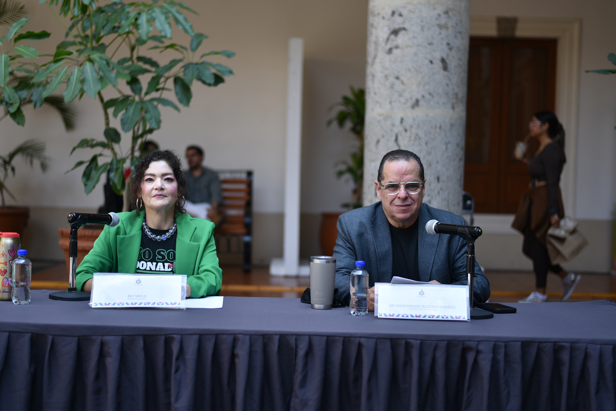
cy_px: 206
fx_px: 856
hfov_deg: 39.6
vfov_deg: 27.0
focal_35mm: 50
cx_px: 308
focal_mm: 50
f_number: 2.5
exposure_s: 1/320
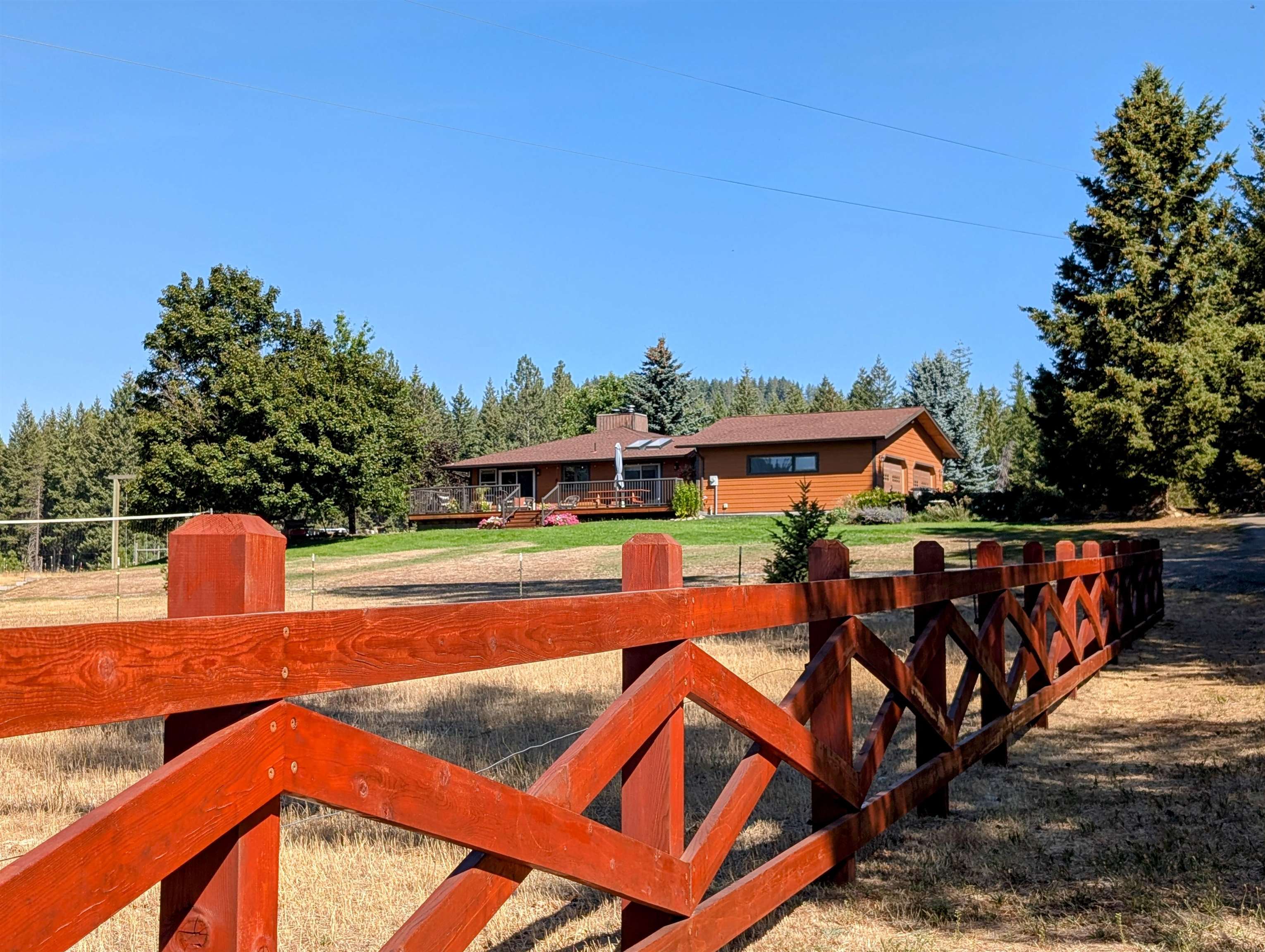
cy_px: 476
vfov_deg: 29.7
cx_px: 632
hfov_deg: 38.9
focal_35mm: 49
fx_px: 1793
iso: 20
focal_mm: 6.9
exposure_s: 1/789
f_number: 1.68
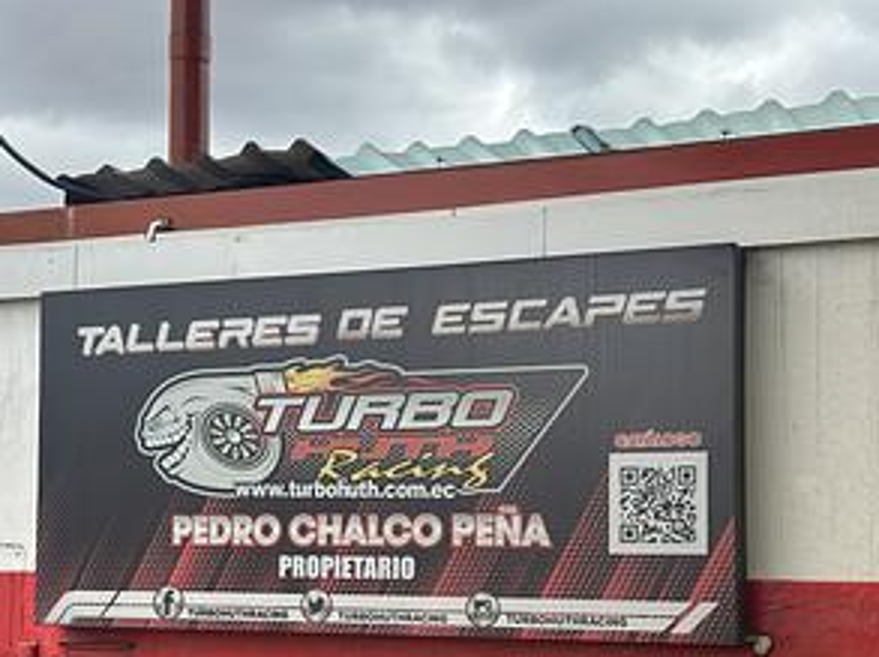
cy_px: 468
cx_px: 328
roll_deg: -1.2
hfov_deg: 27.7
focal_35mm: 70
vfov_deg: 20.8
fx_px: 1775
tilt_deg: +3.9
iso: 64
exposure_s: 1/1517
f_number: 1.78
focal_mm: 6.86
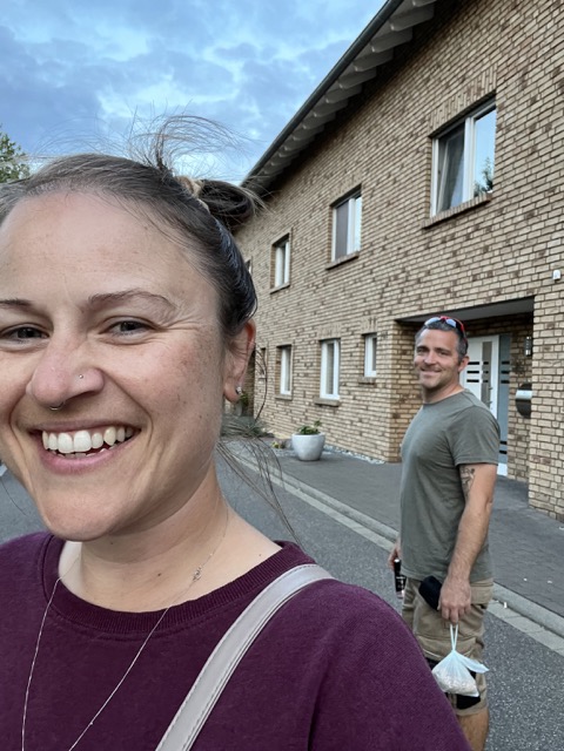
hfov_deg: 46.8
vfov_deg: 60.0
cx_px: 282
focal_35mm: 30
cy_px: 376
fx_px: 652
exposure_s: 1/60
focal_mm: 2.71
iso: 250
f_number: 2.2
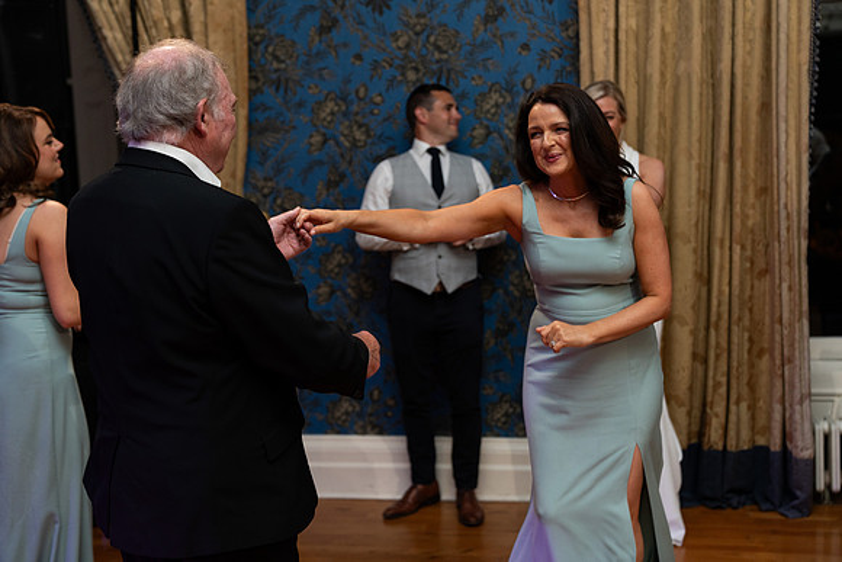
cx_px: 421
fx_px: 1123
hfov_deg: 41.1
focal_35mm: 48
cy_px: 281
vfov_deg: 28.1
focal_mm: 48
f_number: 2.8
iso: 1250
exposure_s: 1/160
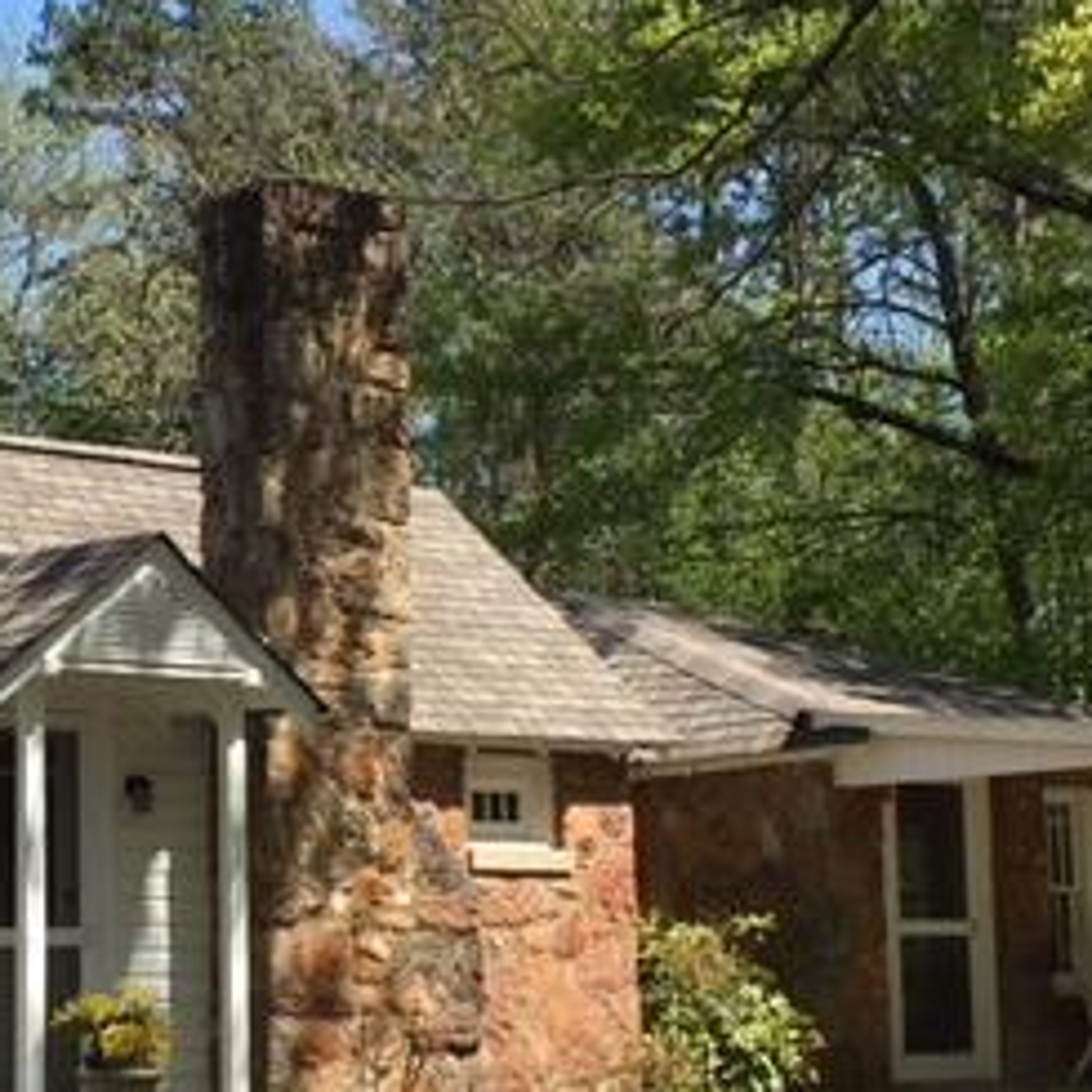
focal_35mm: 67
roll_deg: -0.3
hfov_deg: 25.5
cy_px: 704
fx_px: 2391
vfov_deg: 25.6
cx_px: 334
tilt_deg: +6.4
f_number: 2.2
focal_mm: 4.15
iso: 25
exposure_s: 1/785
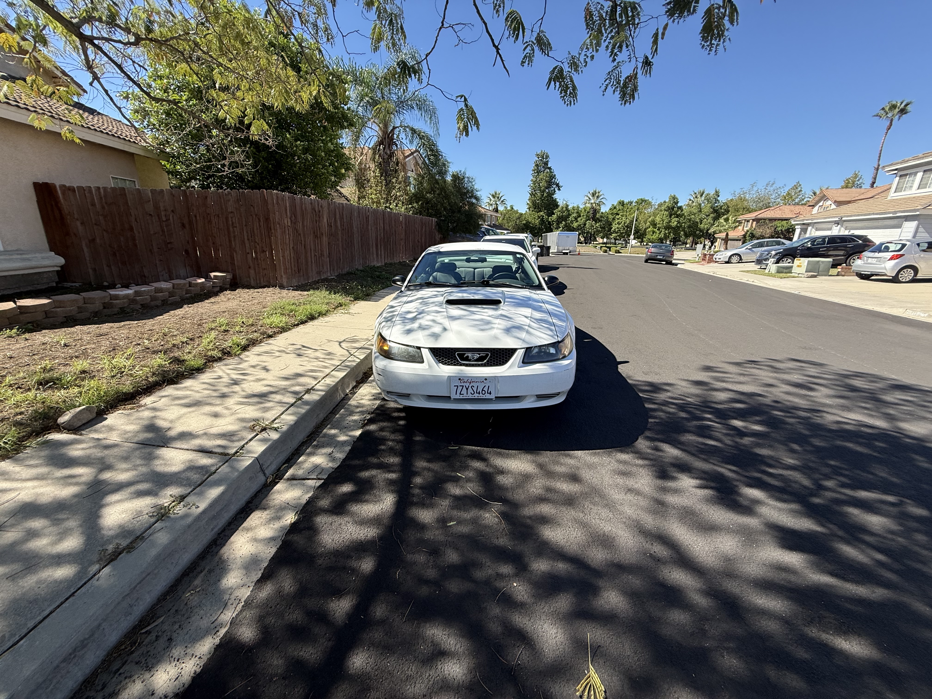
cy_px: 350
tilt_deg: -16.8
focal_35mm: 14
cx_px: 466
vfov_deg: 85.7
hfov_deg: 102.1
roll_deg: -0.9
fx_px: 377
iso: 50
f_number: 2.2
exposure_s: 1/1050
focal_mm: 2.22
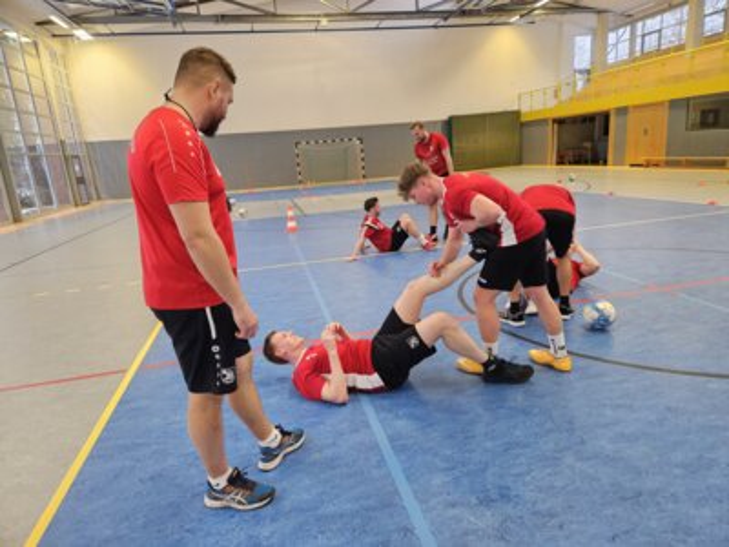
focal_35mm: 23
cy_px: 274
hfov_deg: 73.9
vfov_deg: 58.9
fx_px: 484
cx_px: 364
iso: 640
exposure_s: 1/100
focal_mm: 5.4
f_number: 1.8
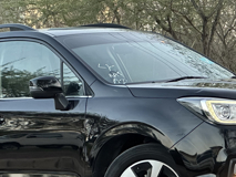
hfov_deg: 10.9
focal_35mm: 181
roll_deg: +3.8
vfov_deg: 8.2
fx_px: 1235
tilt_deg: +3.5
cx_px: 114
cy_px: 50
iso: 200
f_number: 2.8
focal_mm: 9
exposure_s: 1/99
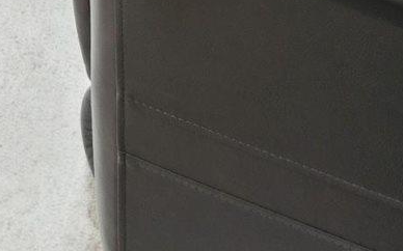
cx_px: -620
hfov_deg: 13.0
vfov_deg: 7.5
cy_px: -794
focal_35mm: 113
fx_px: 1240
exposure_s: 1.3
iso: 400
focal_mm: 14
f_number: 13
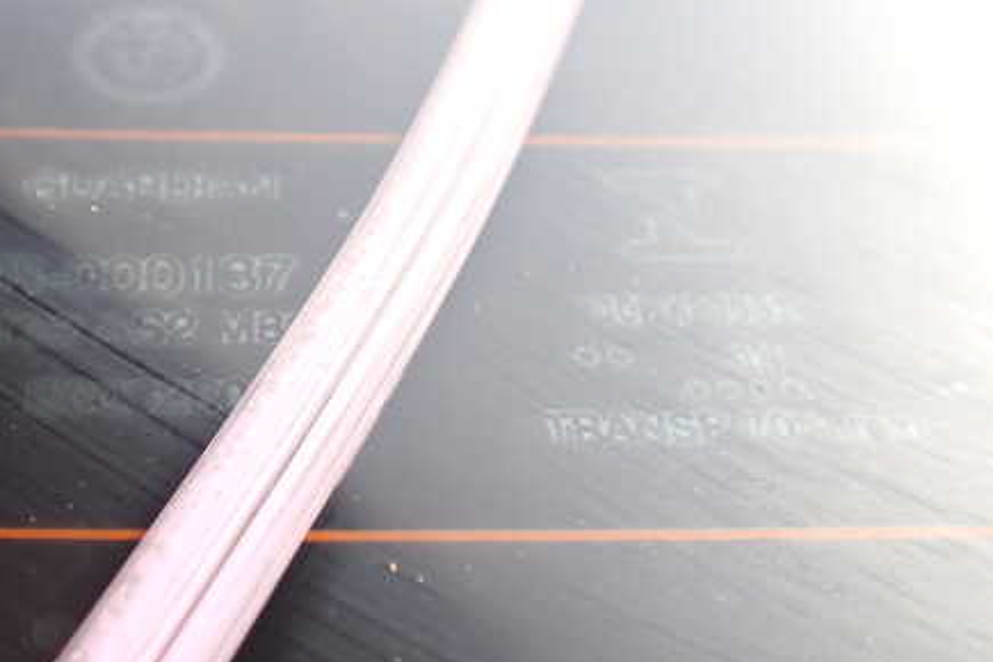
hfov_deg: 44.7
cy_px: 310
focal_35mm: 43
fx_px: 1186
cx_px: 320
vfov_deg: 31.2
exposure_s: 1/200
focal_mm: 5.4
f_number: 2.3
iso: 100
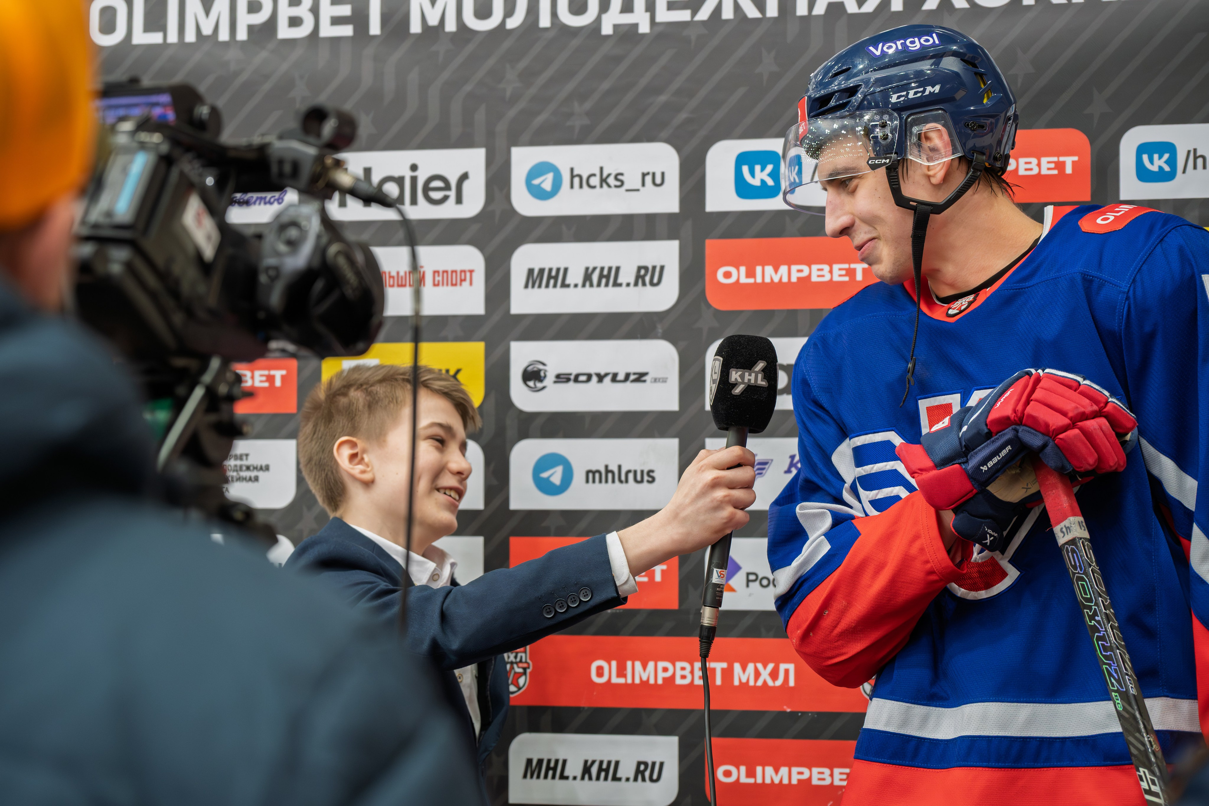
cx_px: 565
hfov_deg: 22.7
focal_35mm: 89
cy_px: 377
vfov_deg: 15.3
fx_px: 3004
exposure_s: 1/500
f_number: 4
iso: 3200
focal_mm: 84
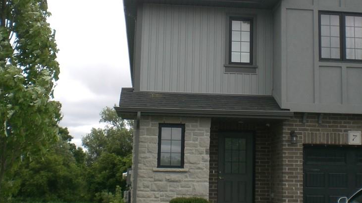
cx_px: 234
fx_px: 557
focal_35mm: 58
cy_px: 71
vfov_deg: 20.7
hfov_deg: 35.8
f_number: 4.4
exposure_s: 1/320
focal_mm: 6.3
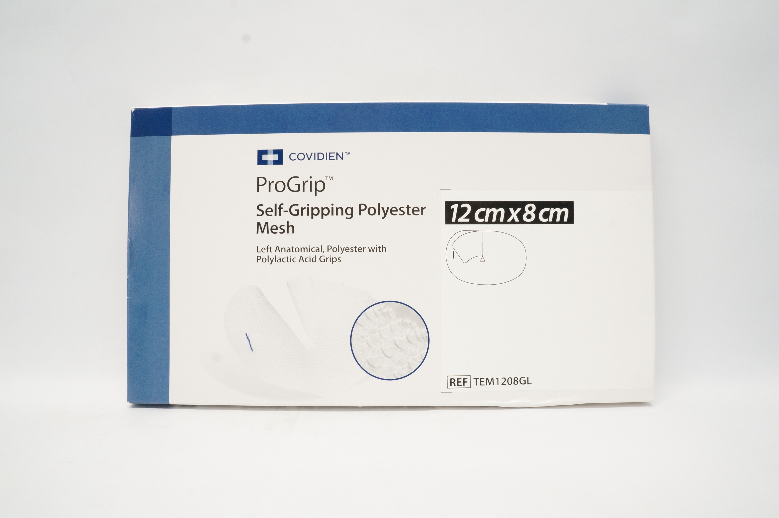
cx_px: 390
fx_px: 584
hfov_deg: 67.4
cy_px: 259
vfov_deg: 47.8
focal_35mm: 27
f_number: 13
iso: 1600
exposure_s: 1/30
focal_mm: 18
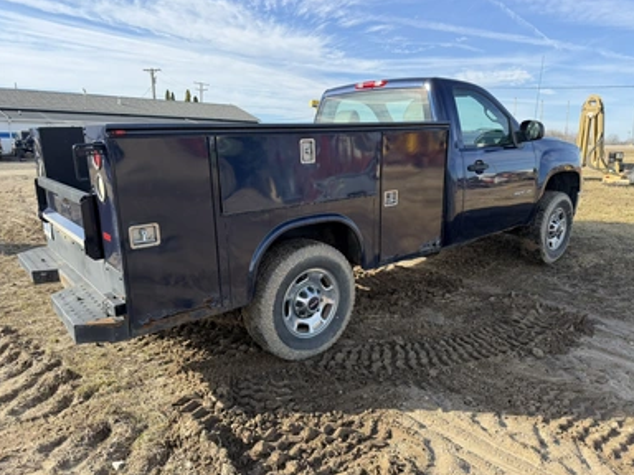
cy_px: 246
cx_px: 322
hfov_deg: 69.4
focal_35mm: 25
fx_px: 458
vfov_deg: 54.9
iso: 100
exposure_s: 1/1855
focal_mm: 6.76
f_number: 1.78
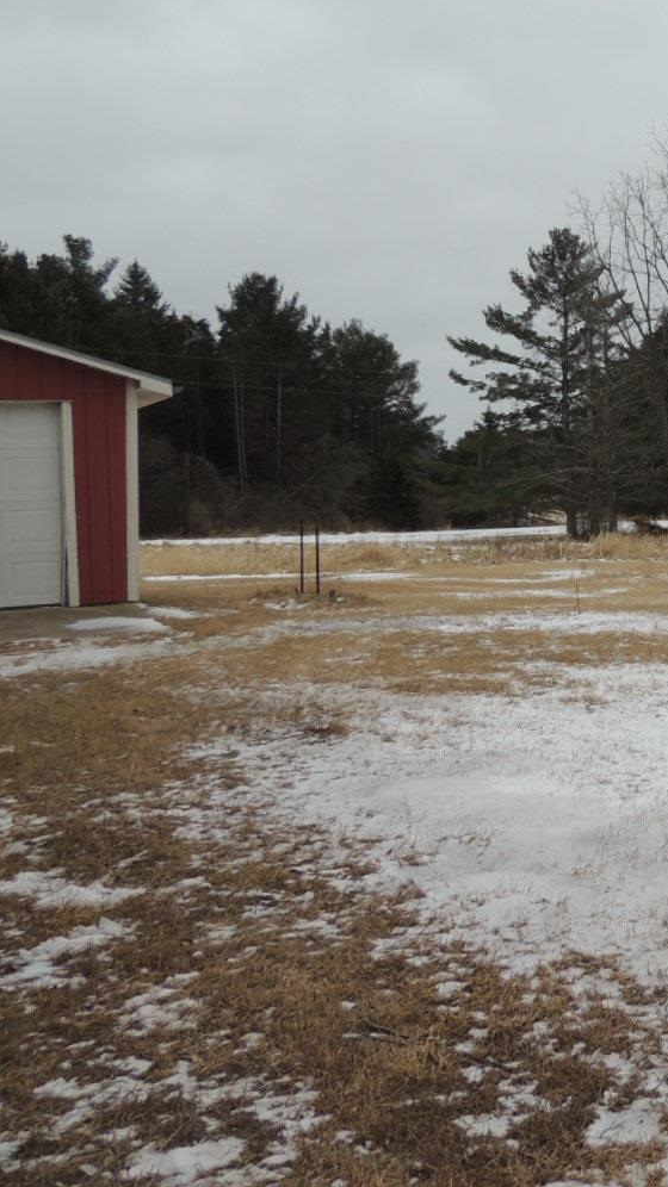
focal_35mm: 42
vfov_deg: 48.1
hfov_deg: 25.0
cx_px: 839
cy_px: 473
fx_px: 1323
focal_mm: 4.3
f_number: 3
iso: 100
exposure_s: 1/1000
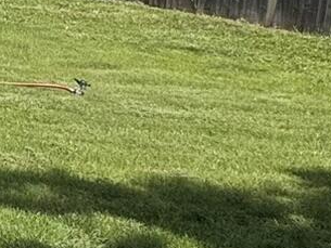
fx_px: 899
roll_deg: -3.0
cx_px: -523
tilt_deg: -5.9
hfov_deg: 13.3
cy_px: -13
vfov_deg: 15.4
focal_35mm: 94
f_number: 2.2
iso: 50
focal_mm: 2.22
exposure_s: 1/2674
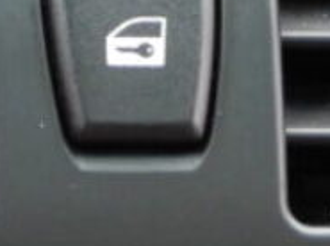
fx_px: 6242
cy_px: -574
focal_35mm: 656
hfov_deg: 3.0
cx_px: 66
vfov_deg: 2.2
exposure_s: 1/60
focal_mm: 15.3
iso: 220
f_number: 3.5
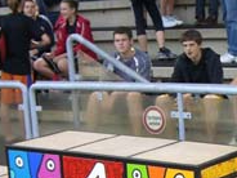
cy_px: 232
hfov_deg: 18.9
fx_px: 705
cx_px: 189
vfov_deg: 13.8
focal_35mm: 103
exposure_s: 1/250
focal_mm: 6.2
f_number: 2.7
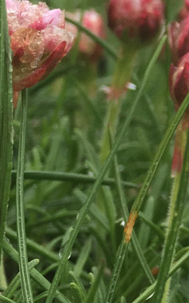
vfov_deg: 16.0
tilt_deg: -22.3
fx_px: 1064
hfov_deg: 9.2
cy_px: 27
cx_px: 433
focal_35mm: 129
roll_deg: -17.1
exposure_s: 1/168
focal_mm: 4.15
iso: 25
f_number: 2.2
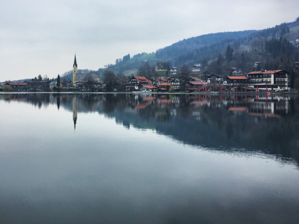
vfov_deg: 36.6
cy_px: 86
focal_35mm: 39
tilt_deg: -0.5
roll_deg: +0.0
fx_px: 337
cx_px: 104
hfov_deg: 47.2
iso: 25
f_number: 2.2
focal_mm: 4.15
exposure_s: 1/184
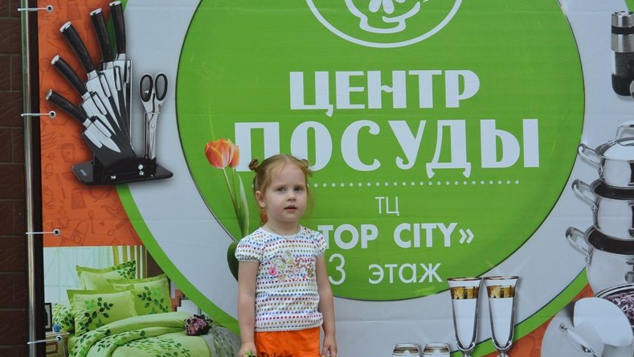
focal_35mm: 67
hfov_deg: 31.4
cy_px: 195
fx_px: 1126
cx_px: 316
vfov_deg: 18.0
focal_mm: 23.6
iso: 100
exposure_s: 1/250
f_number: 5.3
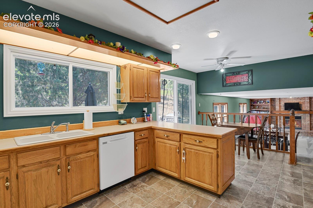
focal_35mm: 17
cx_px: 156
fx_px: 148
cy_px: 104
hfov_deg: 93.3
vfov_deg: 70.4
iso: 250
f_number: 8
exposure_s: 1.6
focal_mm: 17
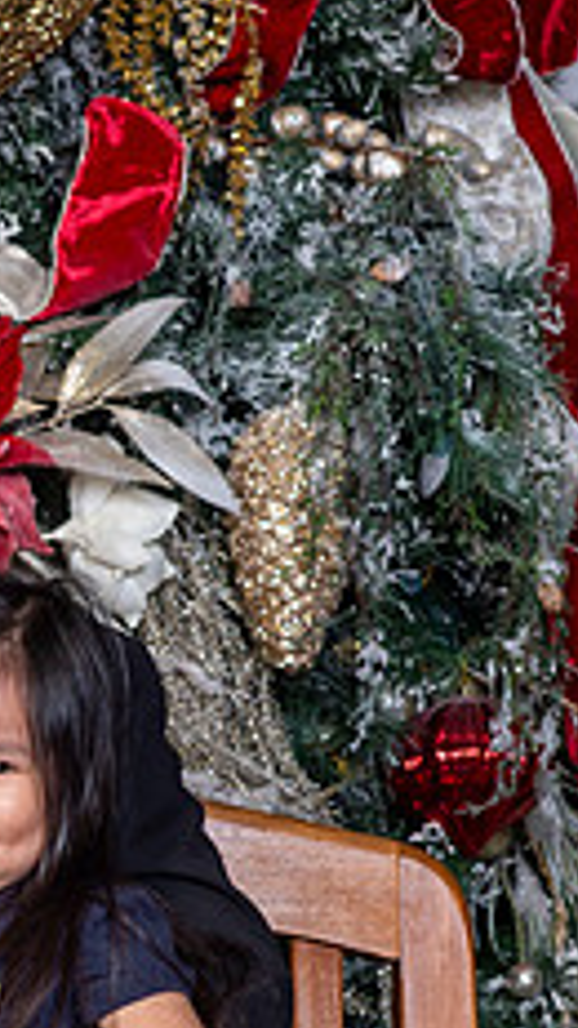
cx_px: -560
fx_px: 6074
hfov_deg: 5.3
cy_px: 819
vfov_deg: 9.6
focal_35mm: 223
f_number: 8
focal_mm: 85
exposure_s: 1/125
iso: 400
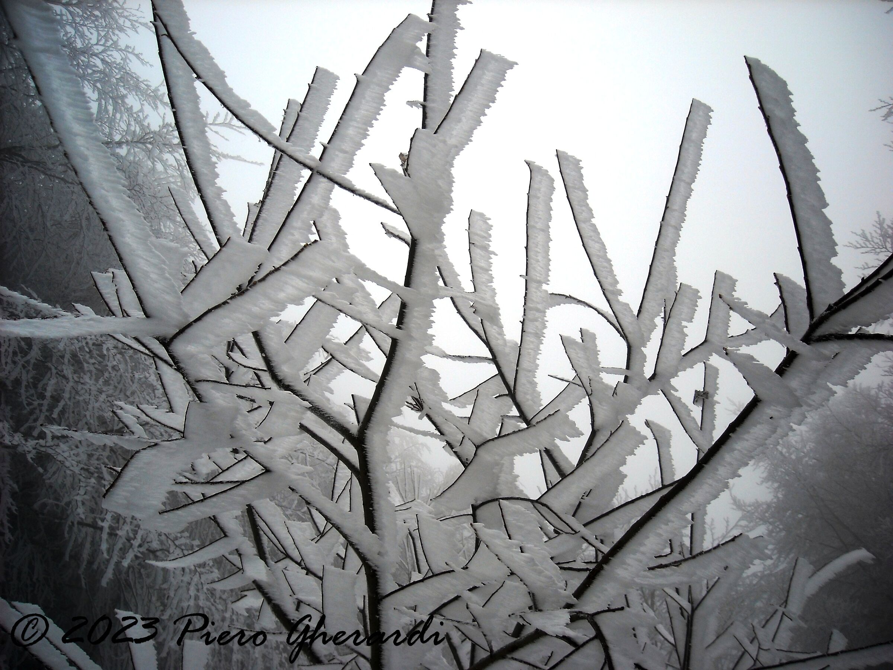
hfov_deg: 52.6
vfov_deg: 40.7
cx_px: 446
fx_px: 903
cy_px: 335
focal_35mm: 35
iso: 64
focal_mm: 5.7
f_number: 2.8
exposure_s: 1/478
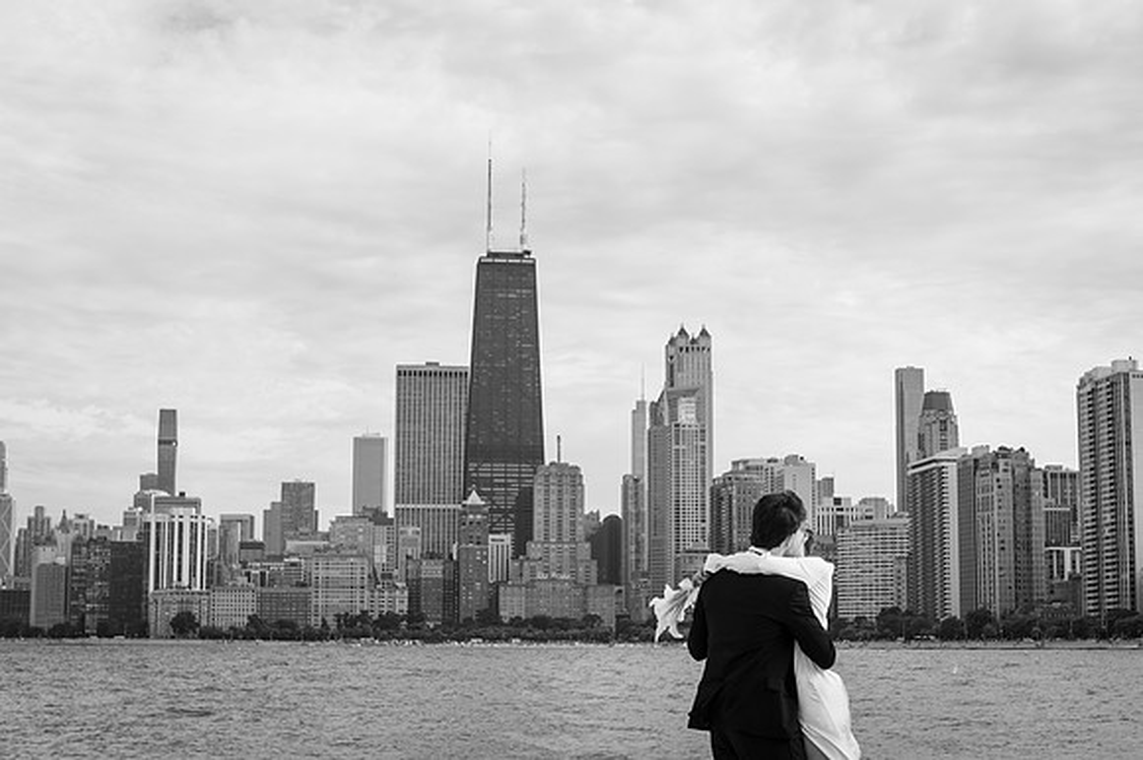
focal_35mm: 54
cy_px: 442
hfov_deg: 37.2
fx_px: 1699
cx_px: 631
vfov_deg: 25.2
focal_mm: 40
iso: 100
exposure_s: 1/640
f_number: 4.5
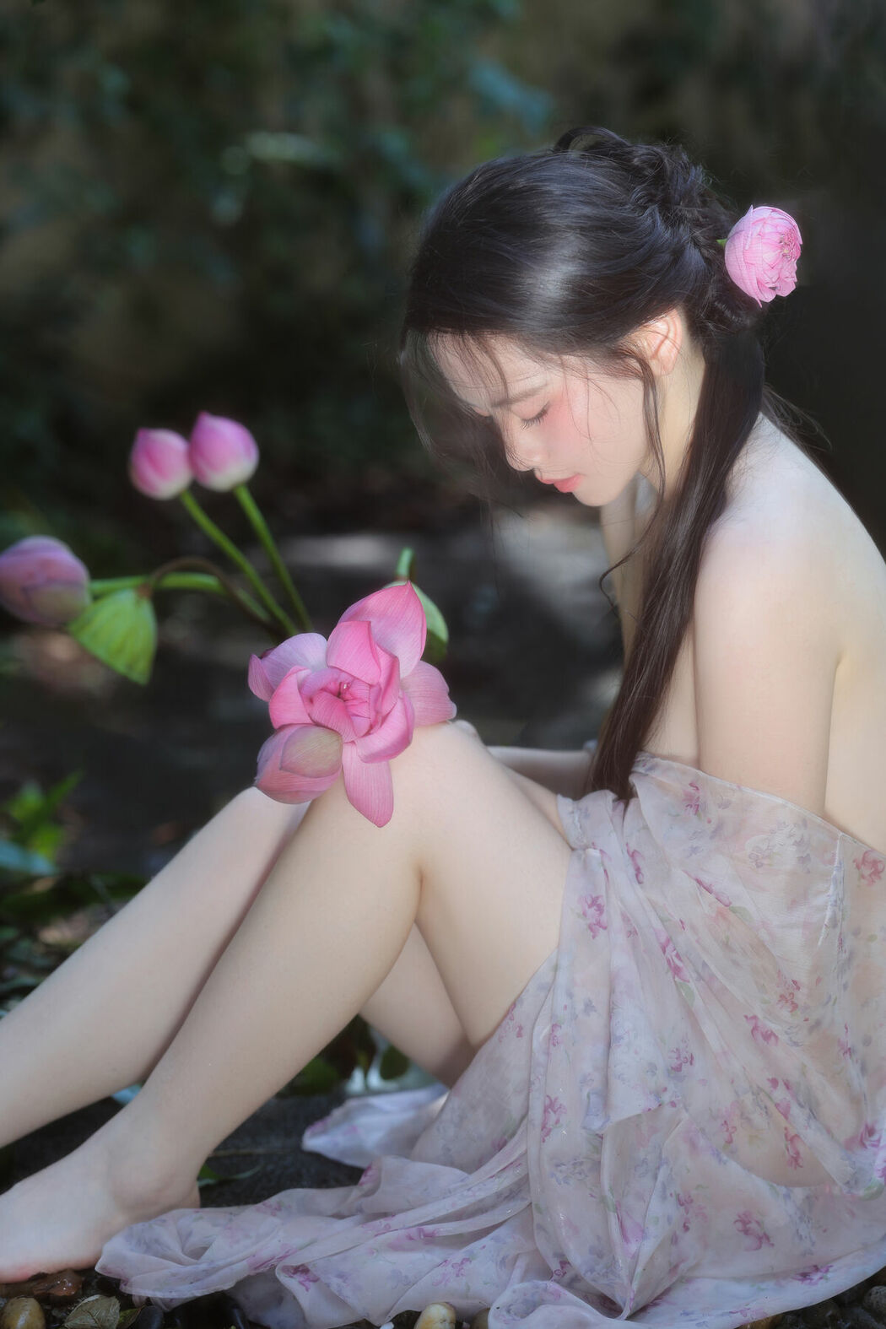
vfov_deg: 24.2
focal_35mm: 84
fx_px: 3101
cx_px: 443
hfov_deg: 16.3
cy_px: 664
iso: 400
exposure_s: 1/800
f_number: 2.5
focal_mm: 85
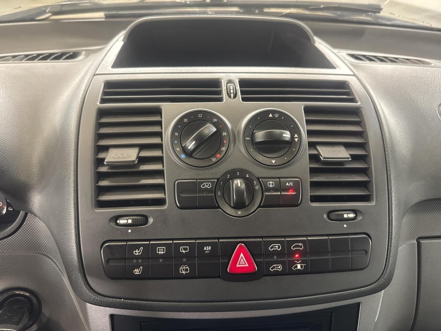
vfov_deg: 56.8
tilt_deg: -40.9
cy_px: 166
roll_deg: -3.1
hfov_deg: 71.6
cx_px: 220
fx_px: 306
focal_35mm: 24
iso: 640
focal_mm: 6.76
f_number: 1.78
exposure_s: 1/33
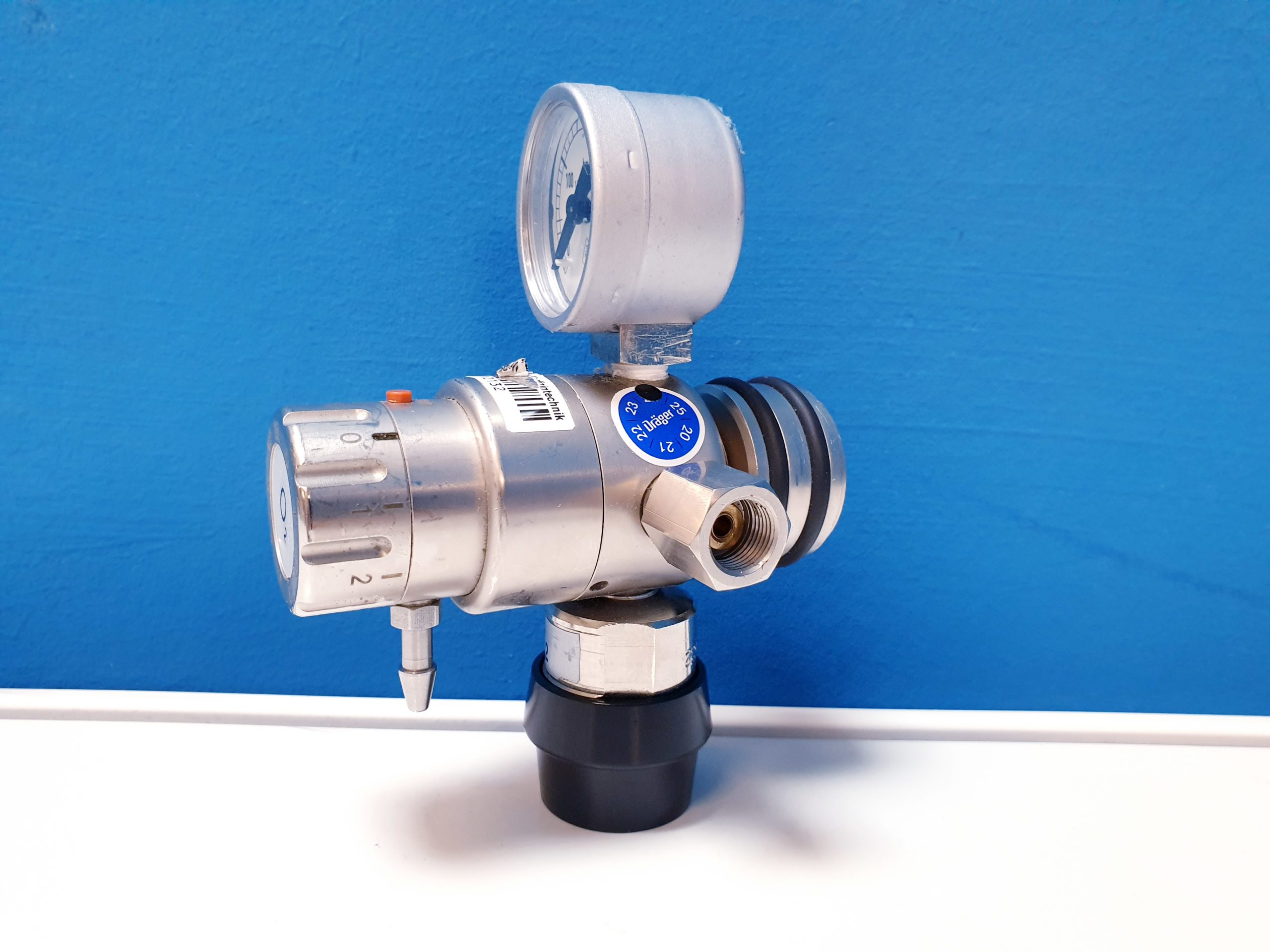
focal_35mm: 26
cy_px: 476
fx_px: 954
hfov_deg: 67.3
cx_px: 635
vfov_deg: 53.1
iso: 320
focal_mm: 4.3
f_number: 2.4
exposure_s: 1/50
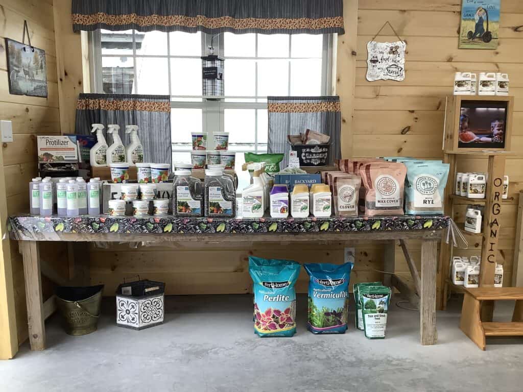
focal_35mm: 31
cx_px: 262
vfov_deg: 45.4
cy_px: 196
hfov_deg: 58.4
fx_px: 468
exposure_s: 1/120
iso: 80
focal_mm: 3.3
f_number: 2.4
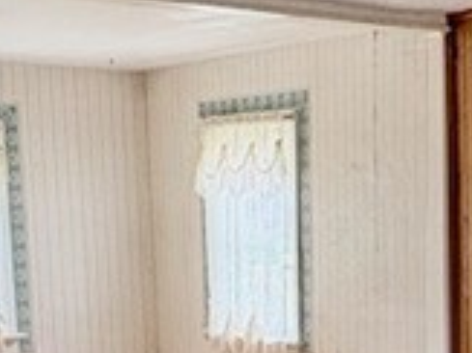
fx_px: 1199
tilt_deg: -8.2
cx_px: 434
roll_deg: +0.7
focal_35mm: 88
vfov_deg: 16.3
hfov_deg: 21.7
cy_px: 391
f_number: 2.2
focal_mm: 2.22
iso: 200
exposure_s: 1/71
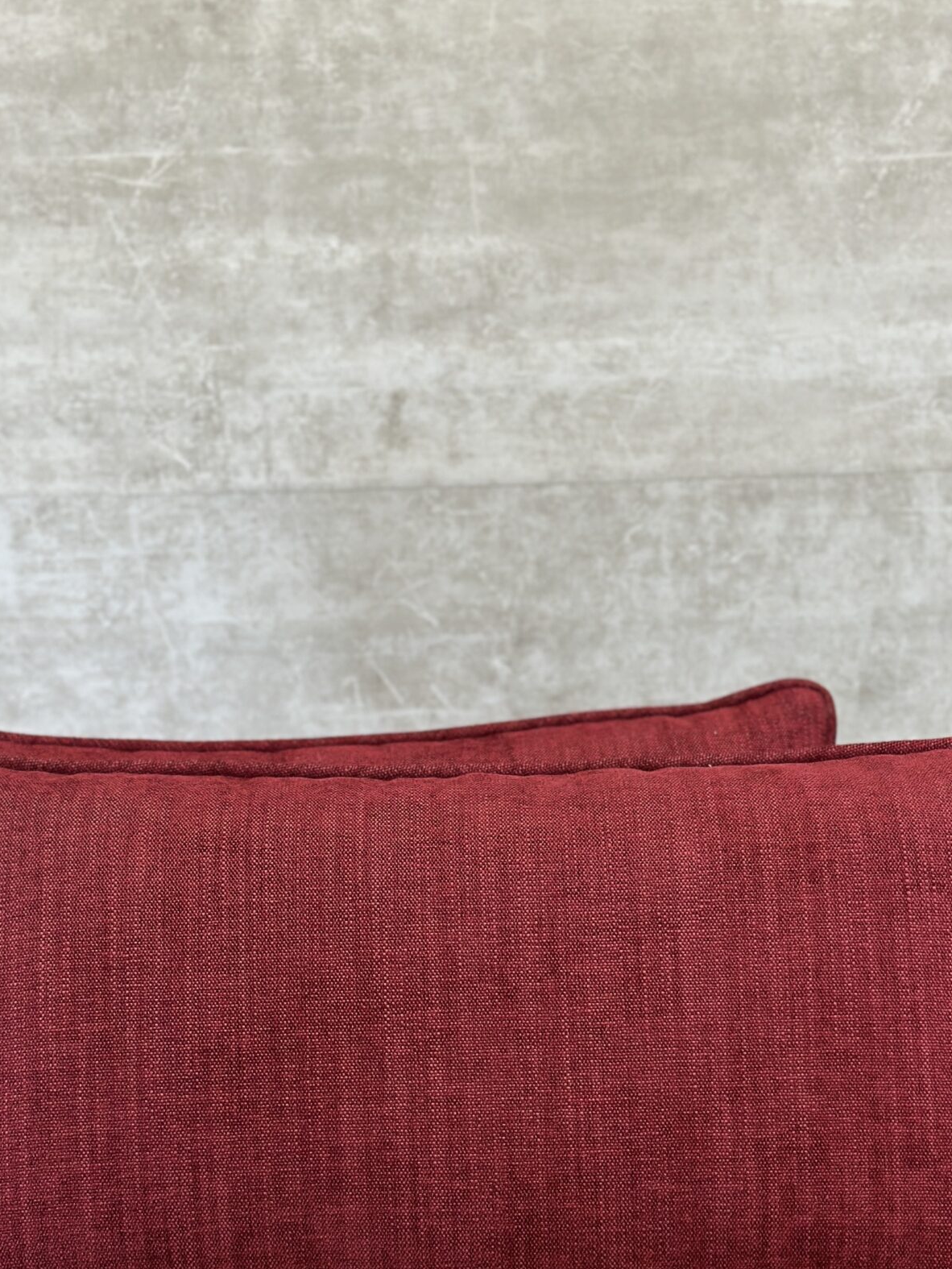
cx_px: 448
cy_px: 990
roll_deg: +1.8
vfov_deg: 24.7
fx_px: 2859
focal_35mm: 78
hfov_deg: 18.9
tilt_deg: -10.6
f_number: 1.78
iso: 125
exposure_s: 1/120
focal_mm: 6.86
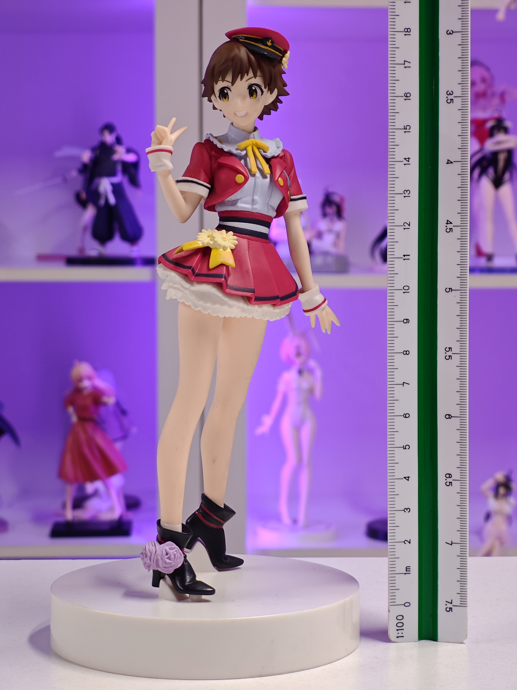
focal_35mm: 80
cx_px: 258
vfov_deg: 24.4
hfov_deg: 18.4
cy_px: 345
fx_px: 1593
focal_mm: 7.48
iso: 400
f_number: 2.4
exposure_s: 1/20.4
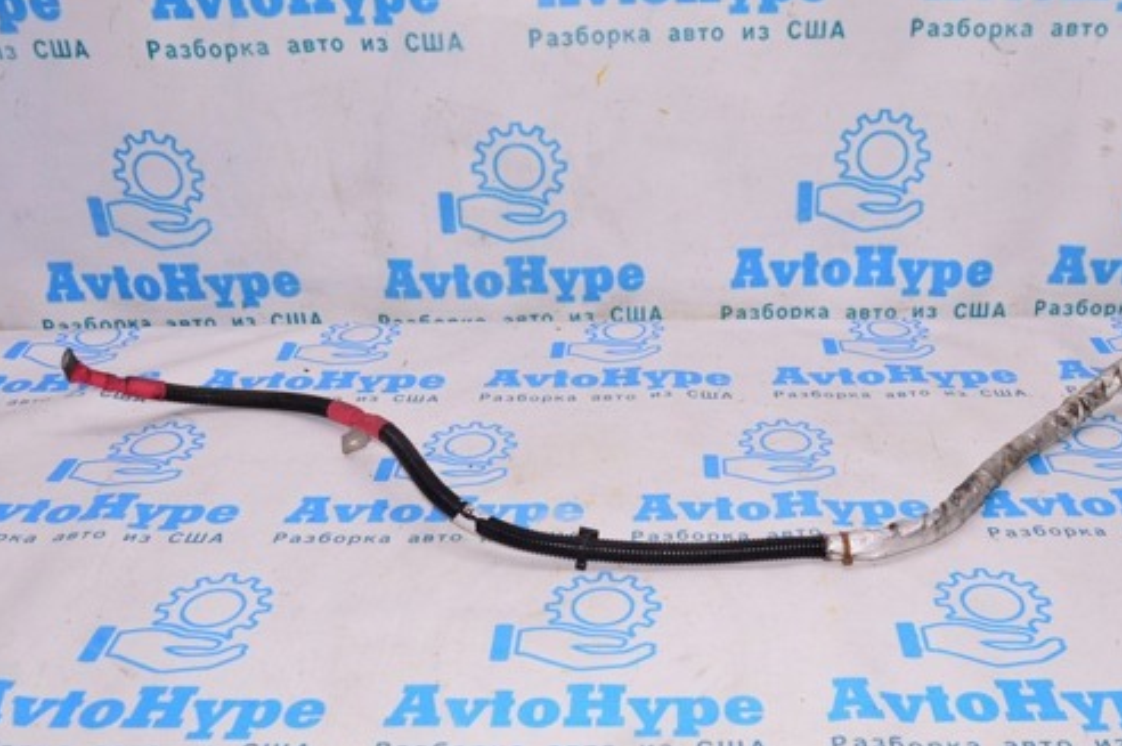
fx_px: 1214
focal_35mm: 39
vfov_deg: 34.1
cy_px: 373
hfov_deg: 49.3
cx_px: 670
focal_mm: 20
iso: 1600
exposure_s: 1/200
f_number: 8
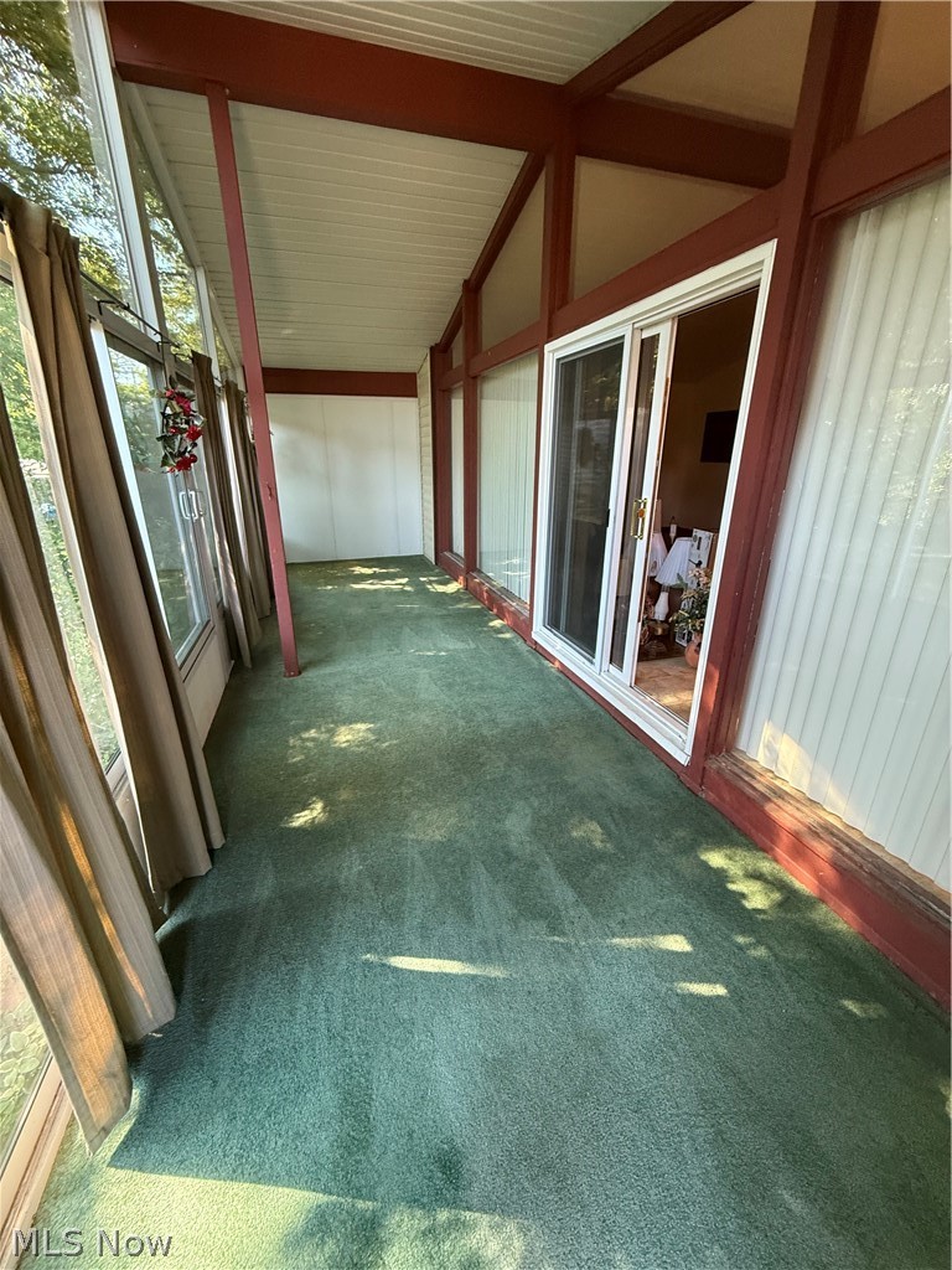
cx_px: 476
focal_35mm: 14
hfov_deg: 85.7
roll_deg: -0.3
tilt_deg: -18.3
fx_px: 513
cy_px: 635
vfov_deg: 102.1
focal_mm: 2.22
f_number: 2.2
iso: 320
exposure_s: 1/67
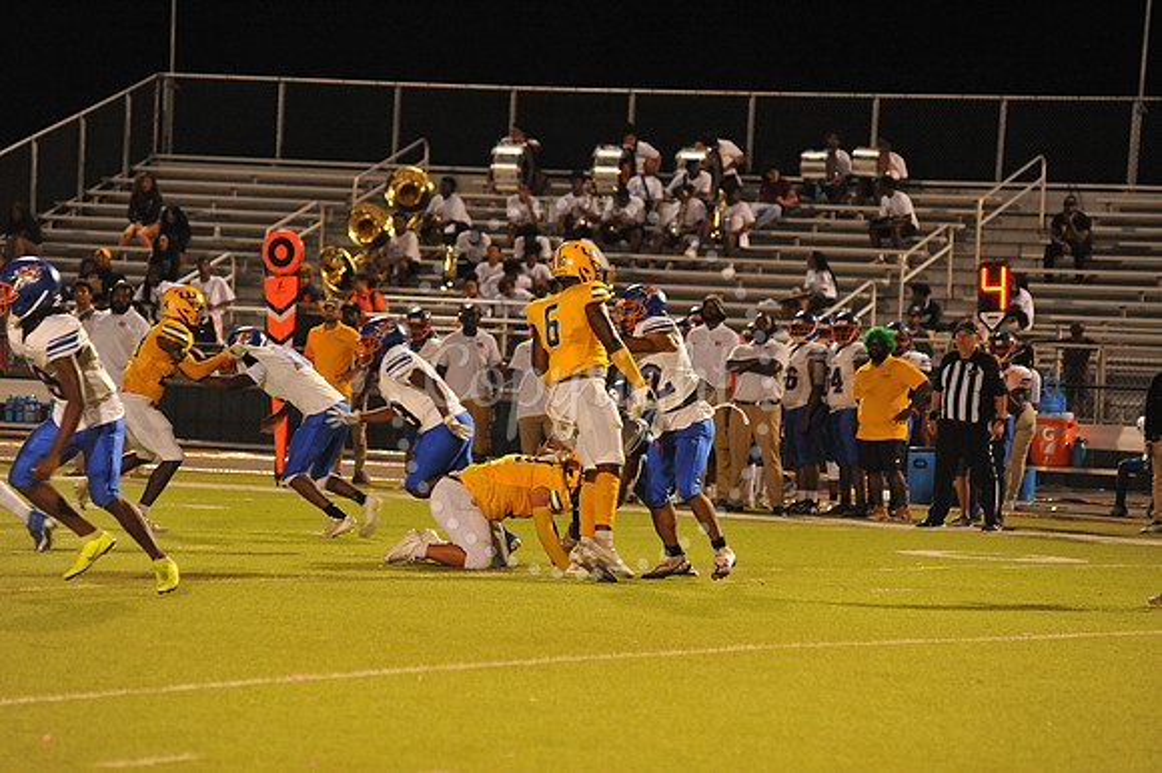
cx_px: 581
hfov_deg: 10.3
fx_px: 6452
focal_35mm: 200
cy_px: 386
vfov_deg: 6.9
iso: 3200
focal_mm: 200
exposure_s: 1/160
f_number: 5
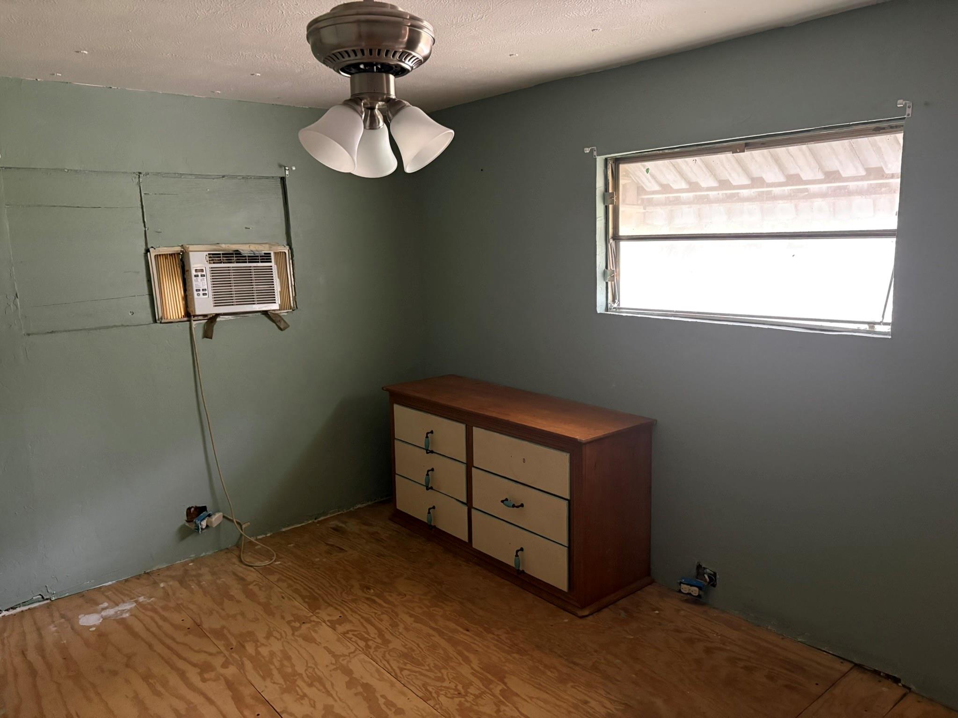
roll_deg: +1.2
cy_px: 359
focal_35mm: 26
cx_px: 479
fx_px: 720
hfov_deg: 67.3
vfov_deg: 53.1
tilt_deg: -7.4
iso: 640
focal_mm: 5.96
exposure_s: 1/30
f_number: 1.6
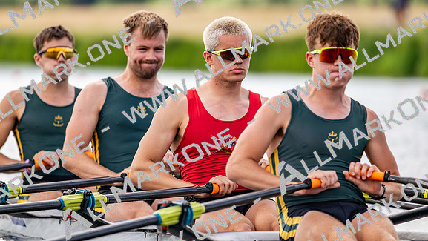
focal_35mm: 421
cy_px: 126
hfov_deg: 5.1
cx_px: 214
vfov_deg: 2.9
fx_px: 4779
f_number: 4.5
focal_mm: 400
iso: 560
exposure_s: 1/2500
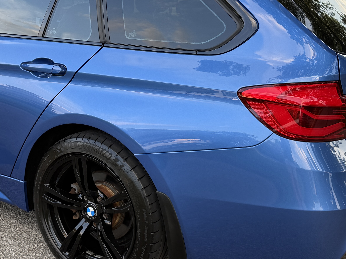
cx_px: 94
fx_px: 580
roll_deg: -0.2
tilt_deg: -15.2
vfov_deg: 25.2
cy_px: 111
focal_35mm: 58
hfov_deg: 32.7
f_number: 1.78
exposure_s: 1/210
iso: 80
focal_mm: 6.76
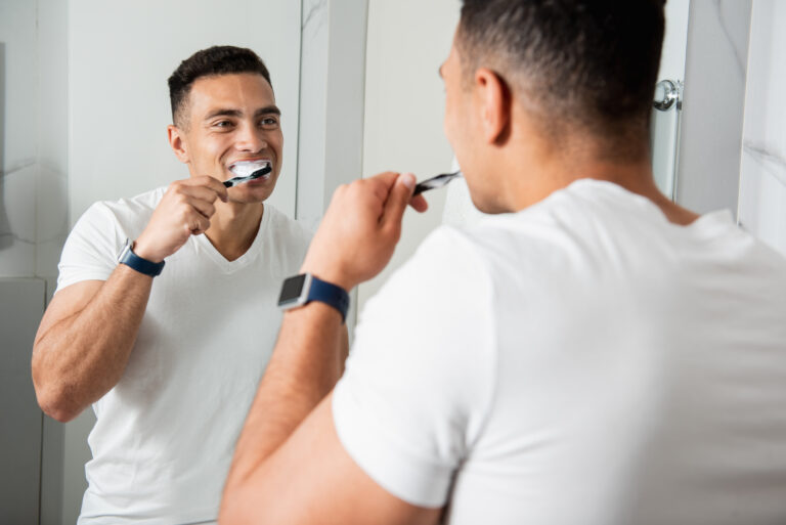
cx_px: 393
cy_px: 262
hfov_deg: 44.5
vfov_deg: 30.6
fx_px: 961
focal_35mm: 44
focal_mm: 44
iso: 100
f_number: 5
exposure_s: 1/200
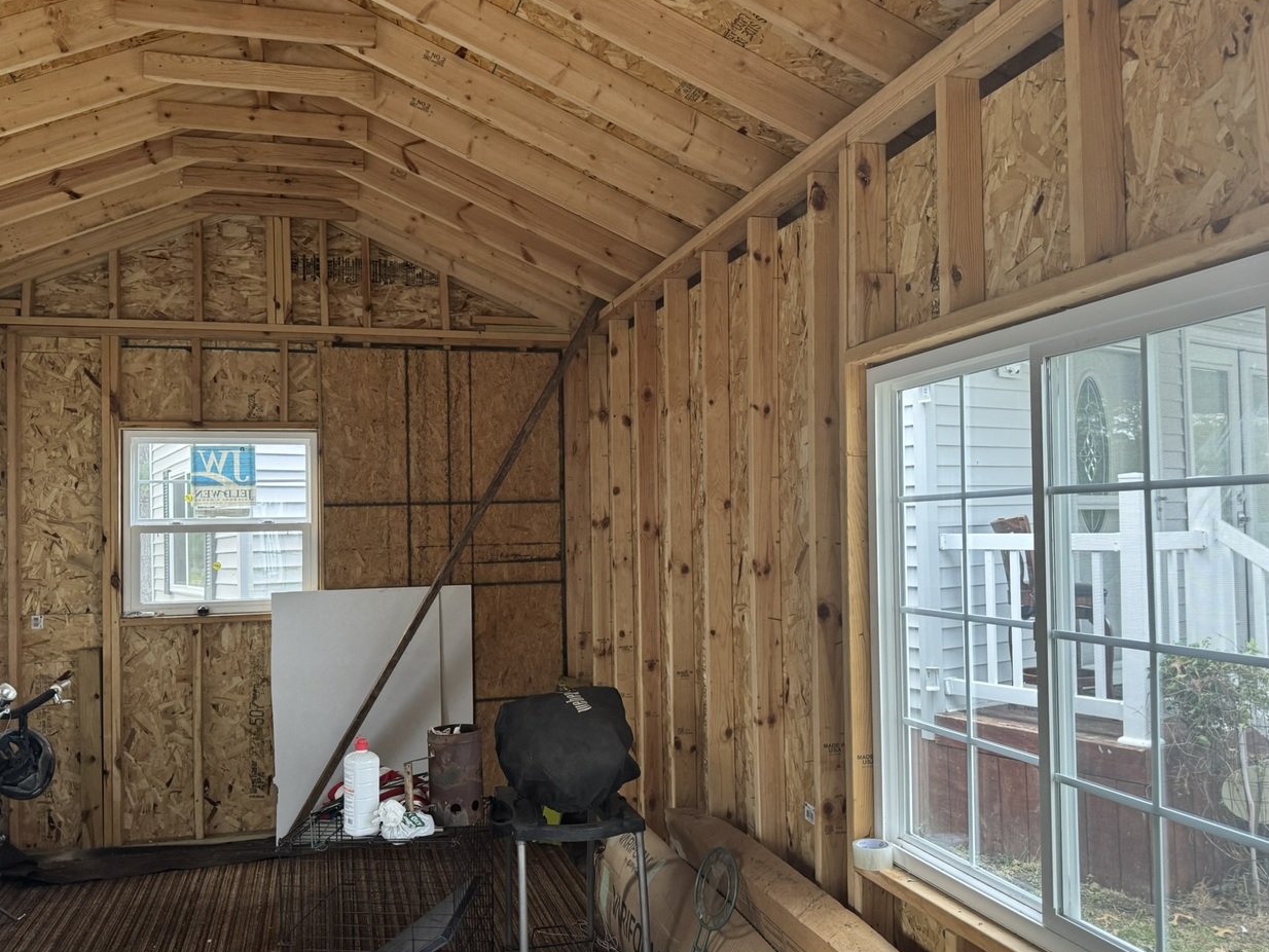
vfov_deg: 49.8
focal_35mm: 28
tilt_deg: +0.9
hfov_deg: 63.4
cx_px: 592
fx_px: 1027
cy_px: 492
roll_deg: +0.7
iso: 250
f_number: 1.78
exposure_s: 1/60
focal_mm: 6.76
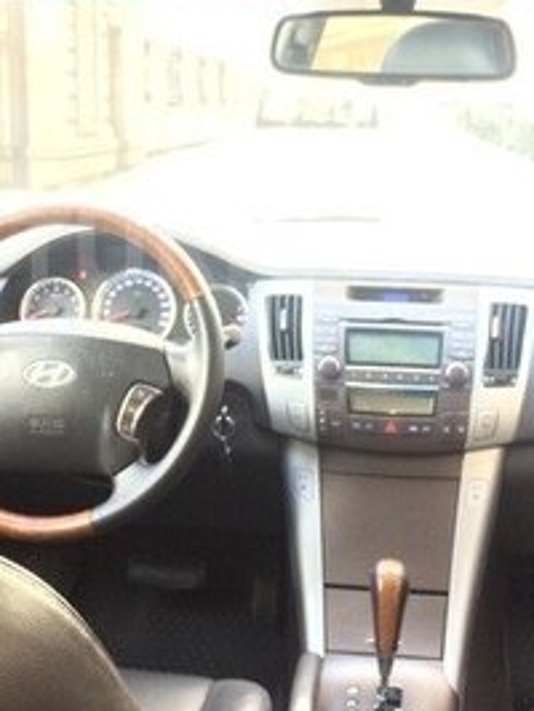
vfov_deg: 35.2
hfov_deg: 27.1
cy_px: 249
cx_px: 283
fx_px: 1109
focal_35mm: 54
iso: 200
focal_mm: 4.15
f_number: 2.2
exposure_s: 1/33
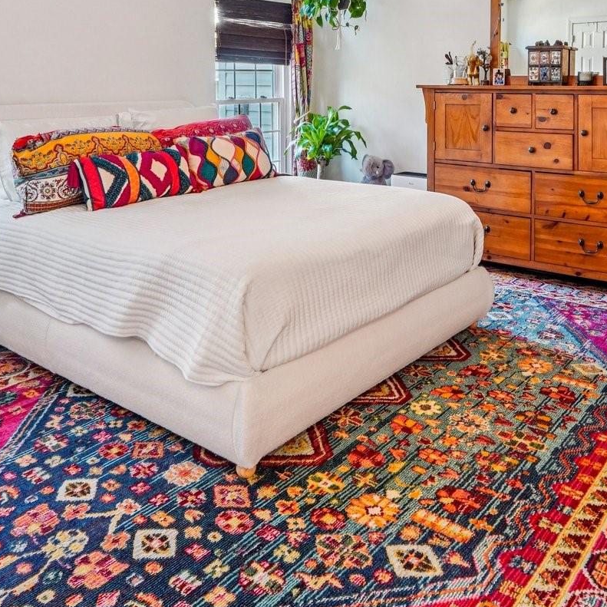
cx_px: 332
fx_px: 655
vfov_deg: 46.1
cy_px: 89
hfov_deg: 49.7
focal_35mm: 33
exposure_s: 1/6
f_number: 8
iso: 400
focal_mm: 10
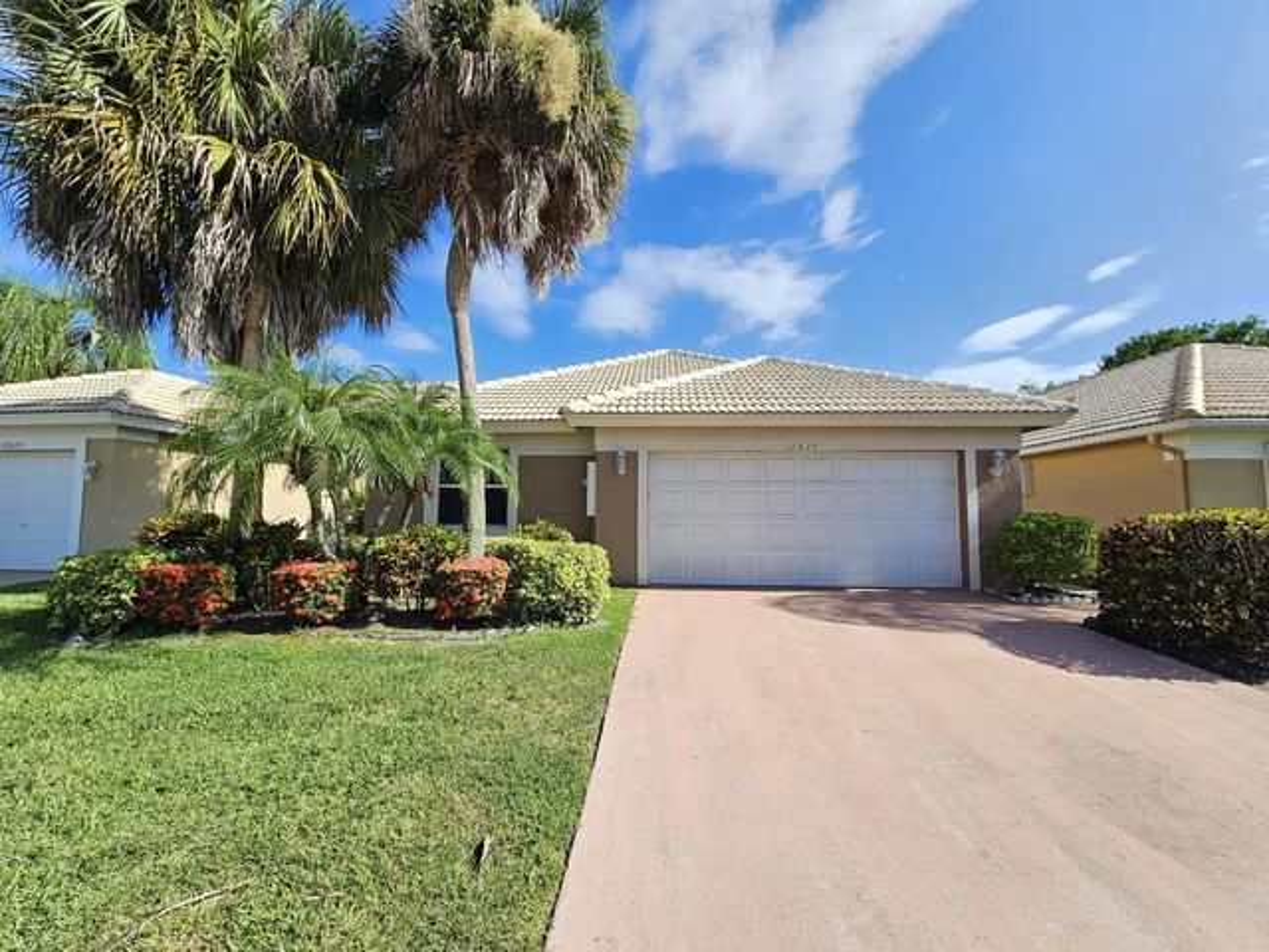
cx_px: 634
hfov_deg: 106.2
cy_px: 476
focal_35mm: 13
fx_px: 477
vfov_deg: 89.9
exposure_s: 1/1225
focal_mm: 2.2
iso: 50
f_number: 2.2
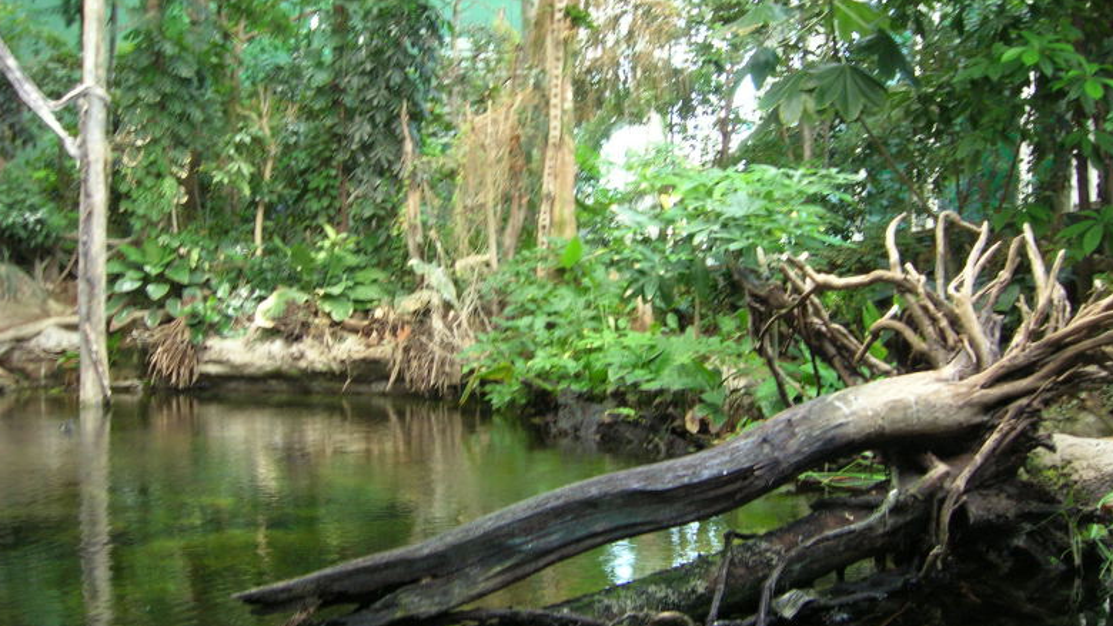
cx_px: 548
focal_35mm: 38
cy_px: 277
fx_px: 1122
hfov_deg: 52.8
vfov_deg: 31.2
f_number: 2.9
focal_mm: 5.7
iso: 100
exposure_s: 1/7.7
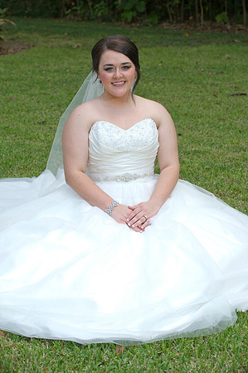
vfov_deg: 19.5
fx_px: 1087
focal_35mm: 105
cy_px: 186
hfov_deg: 13.0
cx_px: 124
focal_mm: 105
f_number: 6.3
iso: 320
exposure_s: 1/100
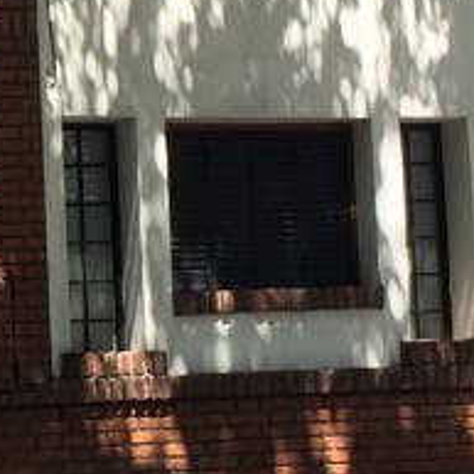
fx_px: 2107
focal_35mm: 136
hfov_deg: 12.4
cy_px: 201
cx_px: -155
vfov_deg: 12.8
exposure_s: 1/631
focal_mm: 4.15
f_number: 2.2
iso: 32
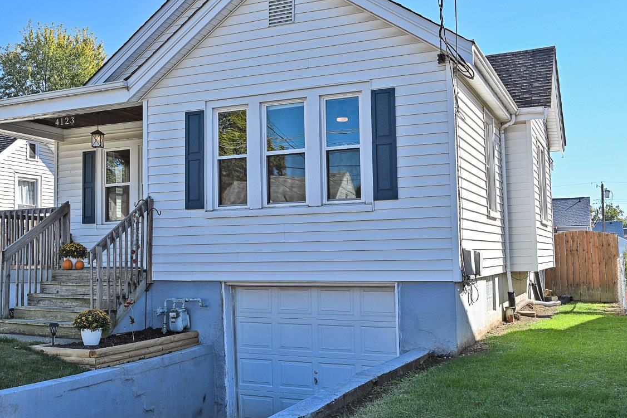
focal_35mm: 40
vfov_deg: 33.4
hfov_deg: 48.1
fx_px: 697
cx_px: 239
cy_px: 202
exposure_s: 1/320
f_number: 6.3
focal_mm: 30
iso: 100
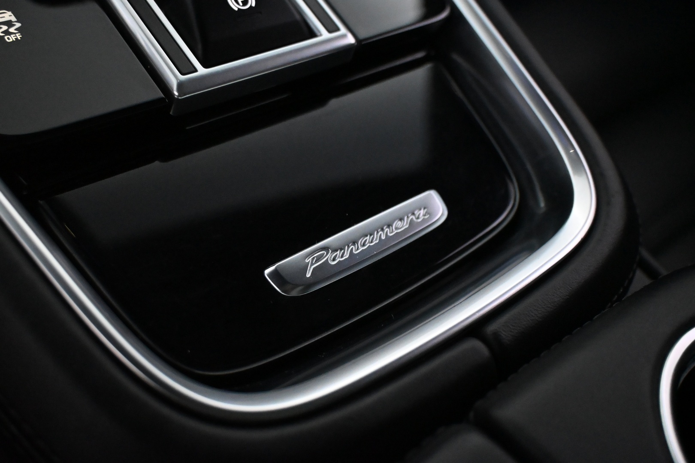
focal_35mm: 39
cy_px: 232
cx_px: 348
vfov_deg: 34.2
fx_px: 753
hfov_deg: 49.6
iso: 7200
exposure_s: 1/125
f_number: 4.5
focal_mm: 26
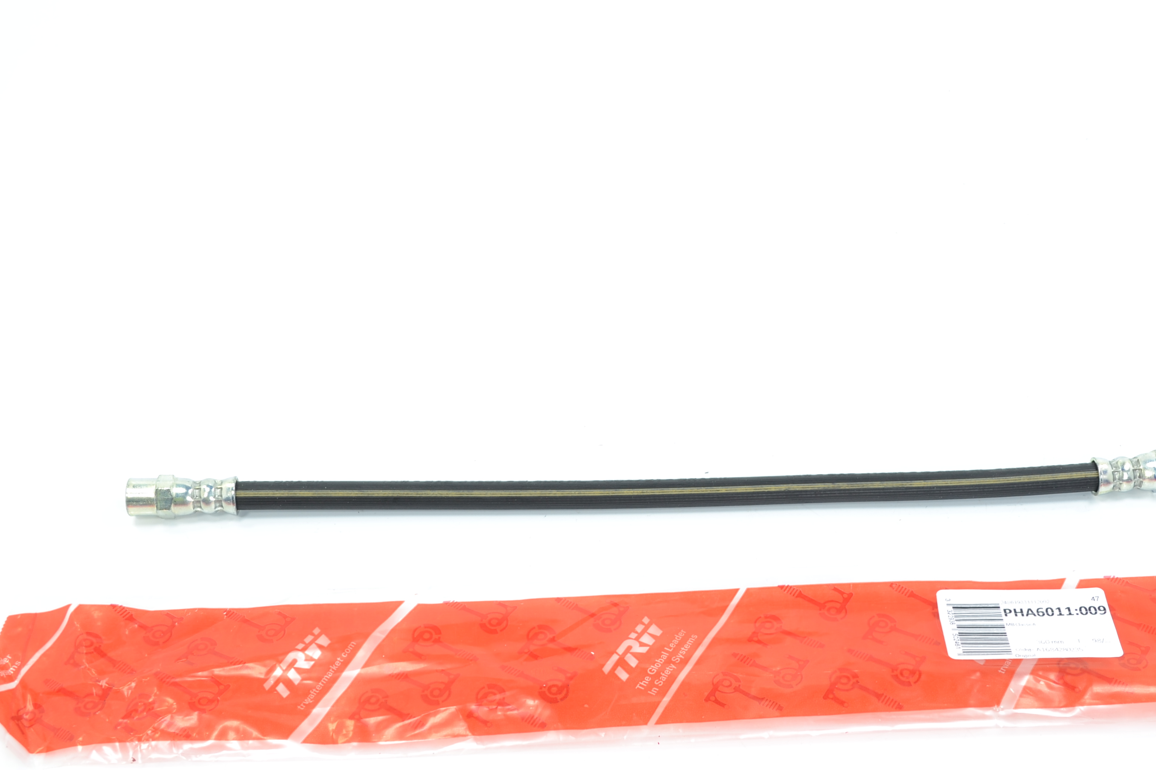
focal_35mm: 56
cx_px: 655
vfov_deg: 24.3
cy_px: 491
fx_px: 1786
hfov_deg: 35.8
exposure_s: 1/25
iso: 100
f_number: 7.1
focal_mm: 29
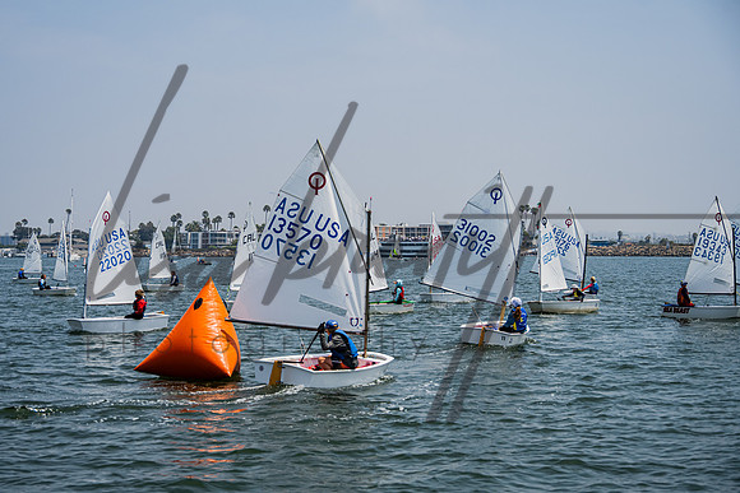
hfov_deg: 29.8
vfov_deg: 20.1
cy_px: 259
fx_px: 1392
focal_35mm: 68
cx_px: 341
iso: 320
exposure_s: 1/2000
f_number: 6
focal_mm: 62
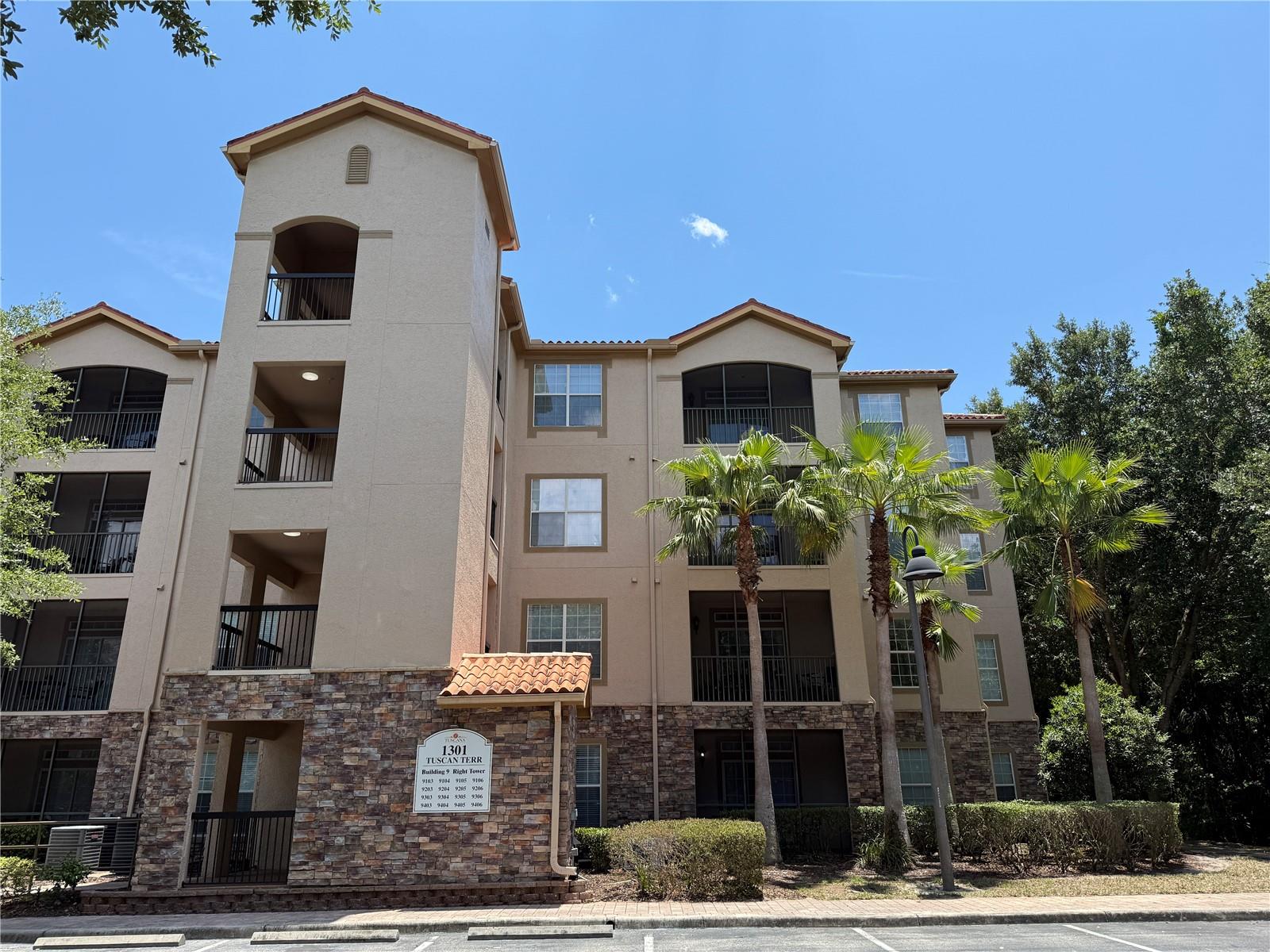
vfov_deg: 56.8
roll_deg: +1.0
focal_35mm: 24
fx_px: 881
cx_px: 635
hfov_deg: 71.6
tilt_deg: +20.2
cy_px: 476
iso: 80
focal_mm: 6.76
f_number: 1.78
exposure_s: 1/3145
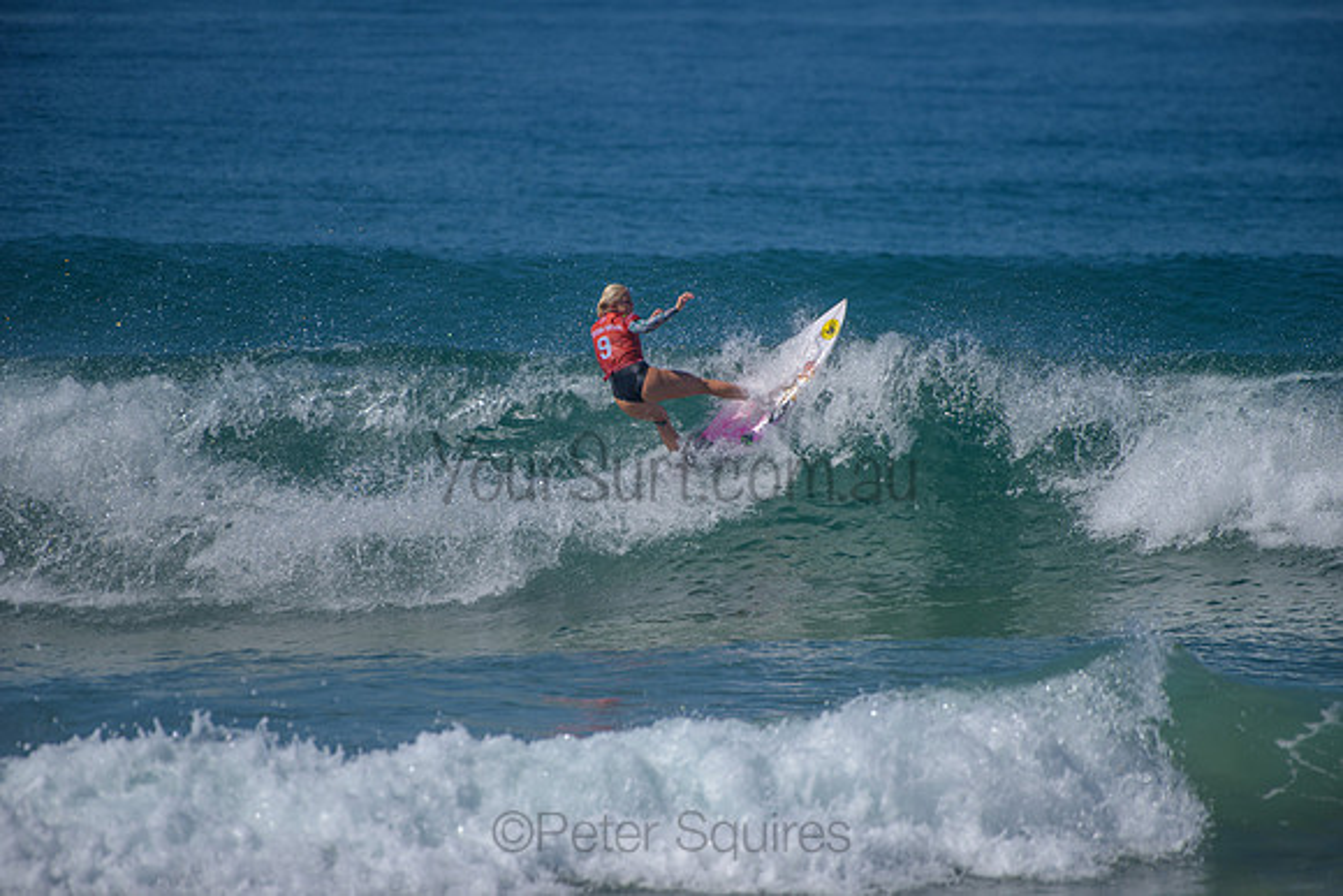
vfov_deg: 2.8
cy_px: 448
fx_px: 18656
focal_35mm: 500
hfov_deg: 4.1
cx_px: 672
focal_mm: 500
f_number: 5.6
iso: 140
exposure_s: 1/2000
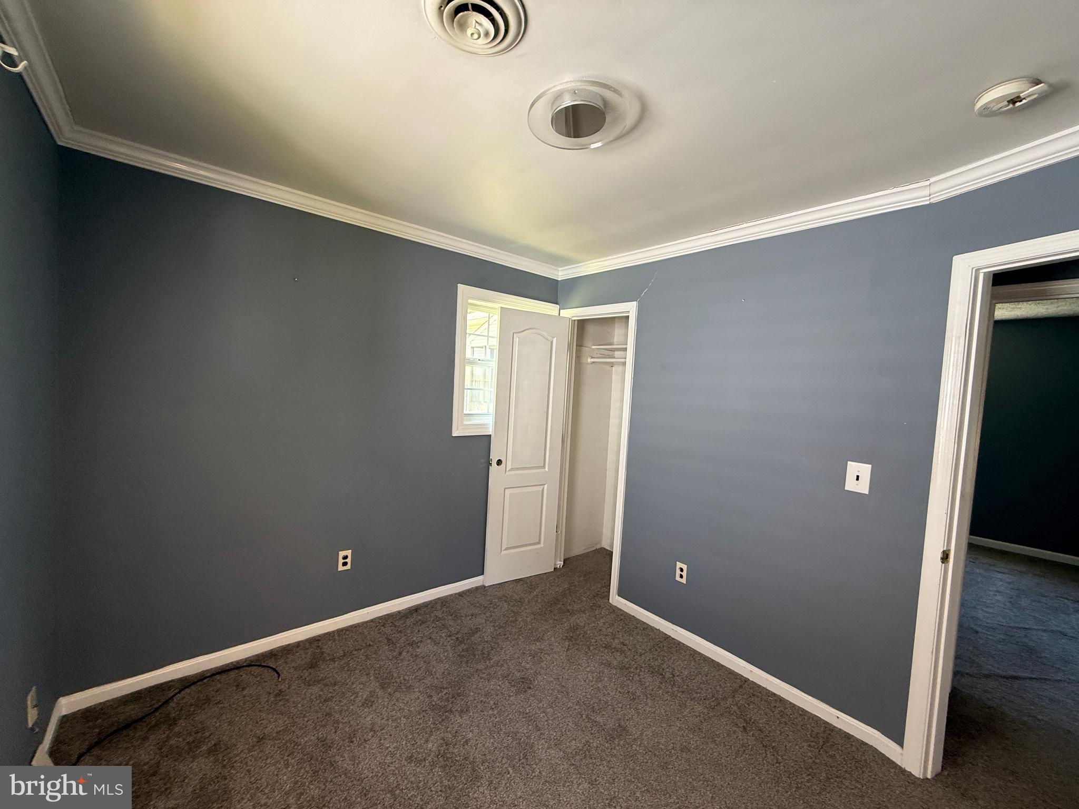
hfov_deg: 102.1
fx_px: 436
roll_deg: -2.7
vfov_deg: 85.7
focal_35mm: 14
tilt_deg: -1.9
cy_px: 404
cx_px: 540
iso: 200
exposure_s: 1/99
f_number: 2.2
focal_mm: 2.22
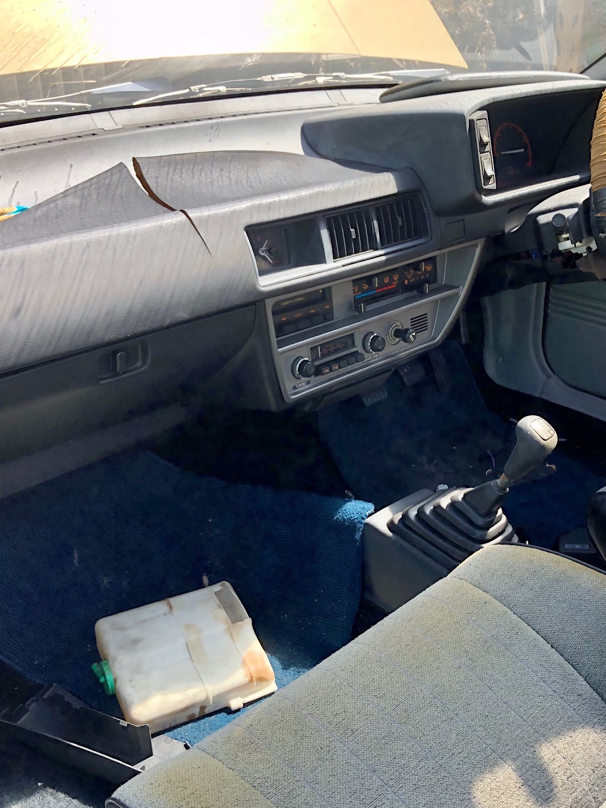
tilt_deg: -28.6
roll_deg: +1.4
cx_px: 375
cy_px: 404
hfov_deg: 37.5
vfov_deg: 49.0
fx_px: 887
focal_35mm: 38
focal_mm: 3.99
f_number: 1.8
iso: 20
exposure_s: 1/353
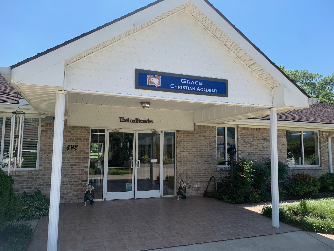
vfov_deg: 53.1
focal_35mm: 26
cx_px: 167
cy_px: 126
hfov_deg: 67.3
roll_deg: -1.1
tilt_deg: +5.7
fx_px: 251
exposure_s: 1/1136
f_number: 1.8
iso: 25
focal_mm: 4.25
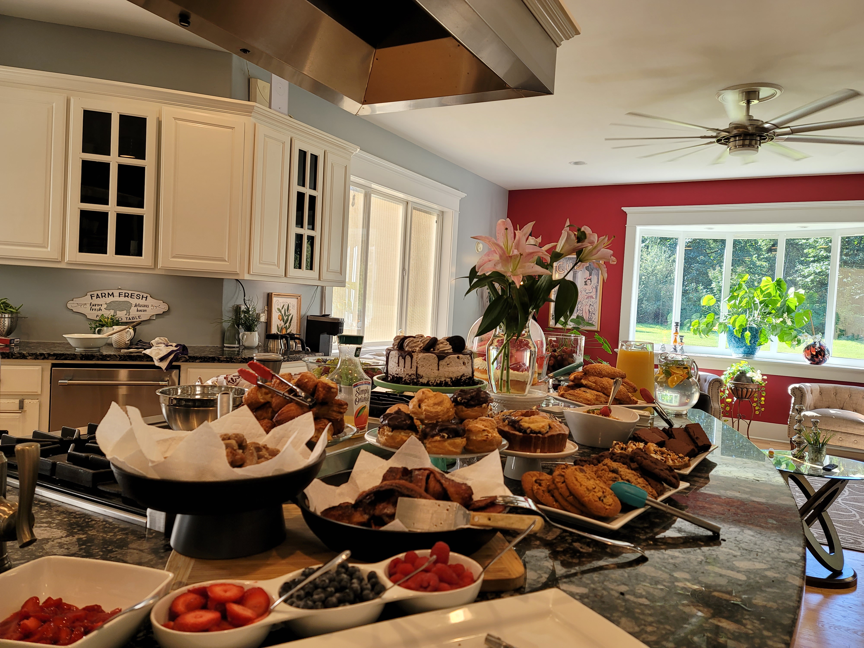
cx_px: 432
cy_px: 324
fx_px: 624
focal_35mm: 25
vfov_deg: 54.9
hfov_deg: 69.4
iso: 64
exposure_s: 1/120
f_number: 1.8
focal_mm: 7
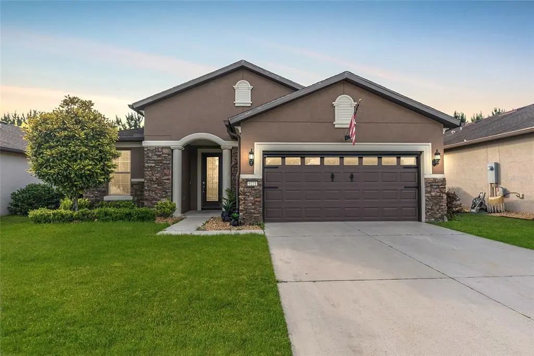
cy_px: 178
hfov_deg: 86.9
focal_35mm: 19
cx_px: 267
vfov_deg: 64.5
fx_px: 282
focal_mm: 19
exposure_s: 1/200
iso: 400
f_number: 8
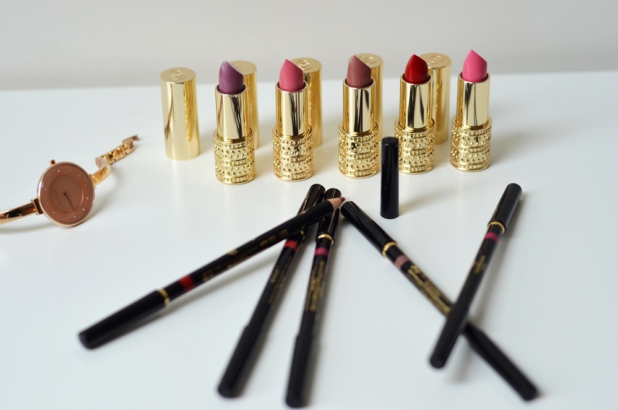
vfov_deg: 18.1
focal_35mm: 75
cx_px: 309
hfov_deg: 27.0
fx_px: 1285
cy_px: 205
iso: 400
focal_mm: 50
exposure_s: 1/60
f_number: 2.8
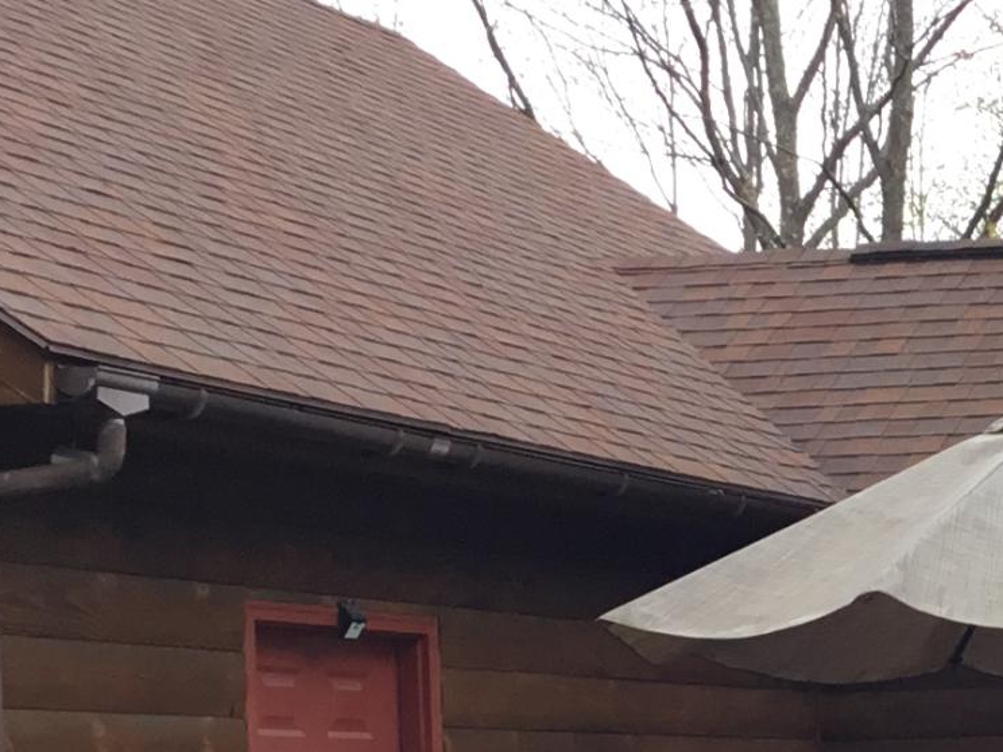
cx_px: 1433
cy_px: 848
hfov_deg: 14.8
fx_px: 3622
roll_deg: +0.6
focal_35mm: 125
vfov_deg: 11.7
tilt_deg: -0.7
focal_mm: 3.3
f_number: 2.4
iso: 25
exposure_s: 1/145
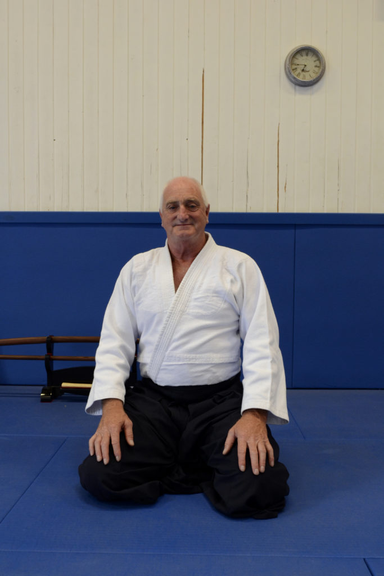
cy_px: 288
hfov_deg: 36.9
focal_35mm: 36
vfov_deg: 53.1
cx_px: 192
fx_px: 576
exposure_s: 1/20
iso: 800
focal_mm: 24
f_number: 10
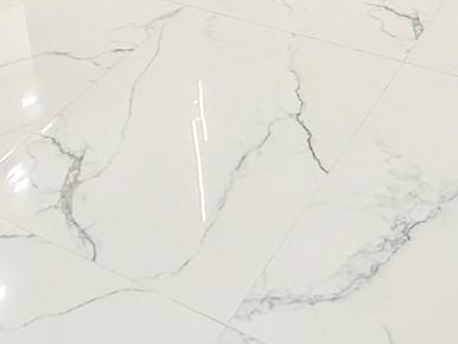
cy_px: -330
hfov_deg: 31.7
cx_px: 408
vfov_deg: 18.0
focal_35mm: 58
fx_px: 768
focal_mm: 2.22
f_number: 2.2
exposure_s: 1/99
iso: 80
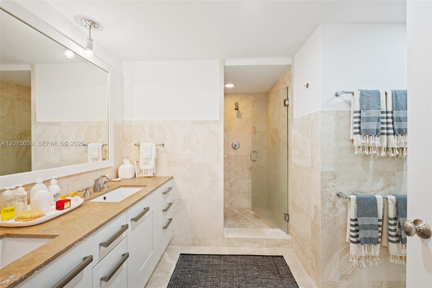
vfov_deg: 81.2
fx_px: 168
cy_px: 144
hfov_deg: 104.2
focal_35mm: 14
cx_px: 216
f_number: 8
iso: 560
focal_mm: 14
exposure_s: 1/13
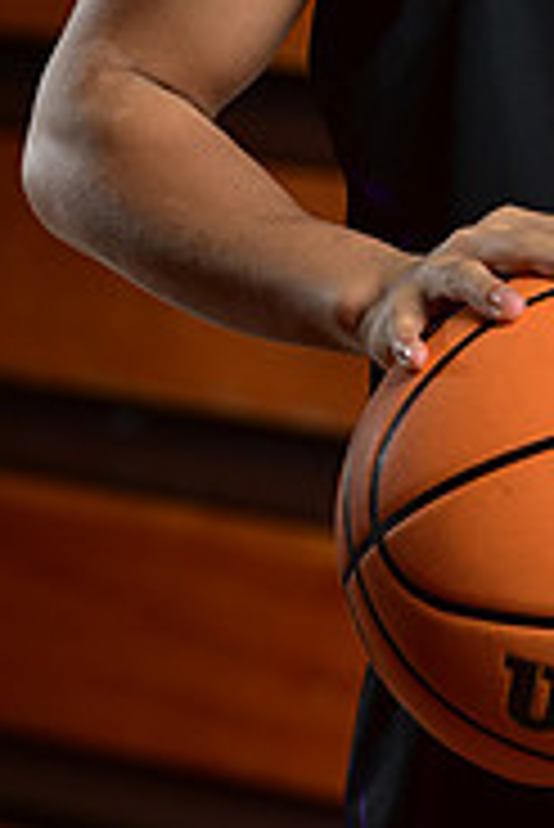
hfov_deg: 2.2
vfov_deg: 3.3
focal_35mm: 631
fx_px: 14537
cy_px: -302
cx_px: 777
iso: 250
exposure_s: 1/250
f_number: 5
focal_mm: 200
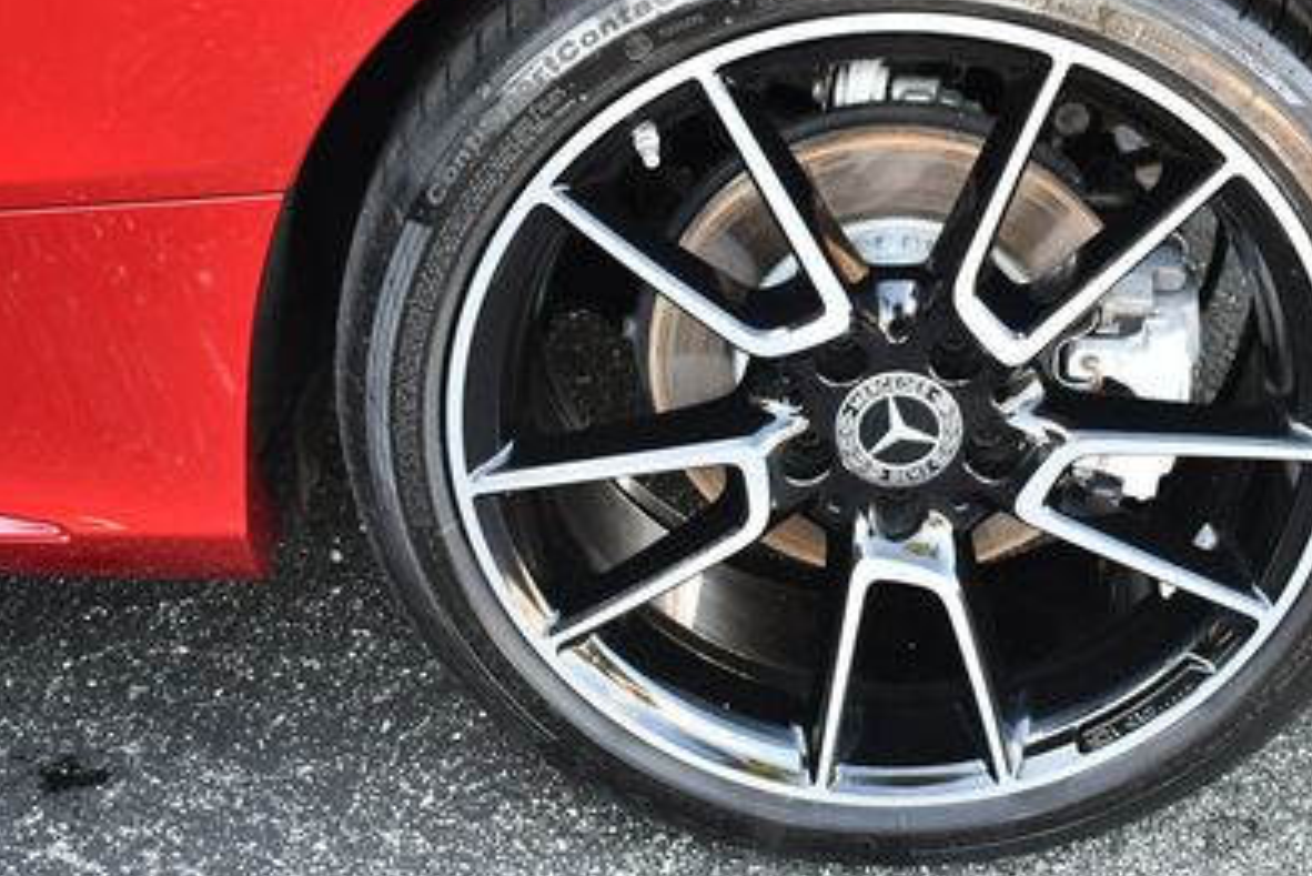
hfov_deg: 25.9
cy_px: 340
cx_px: 839
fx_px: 2844
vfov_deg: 17.5
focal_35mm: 78
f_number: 3.8
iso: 800
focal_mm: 24
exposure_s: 1/200
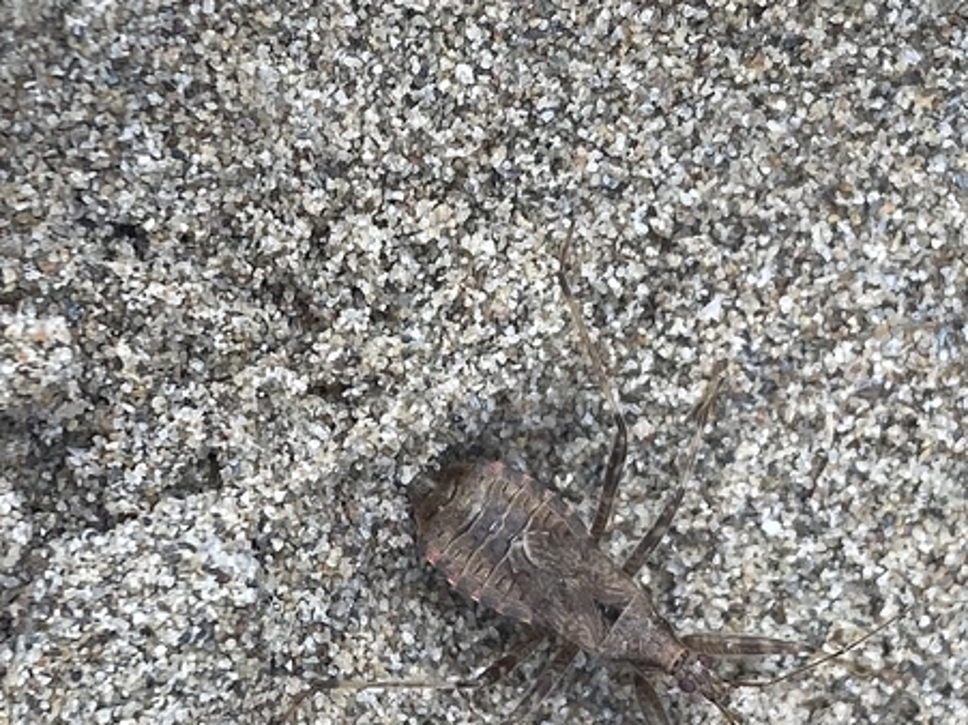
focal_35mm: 53
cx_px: 422
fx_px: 1482
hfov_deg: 36.1
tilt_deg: -61.9
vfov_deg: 26.7
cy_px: 639
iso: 20
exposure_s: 1/355
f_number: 1.8
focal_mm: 3.99
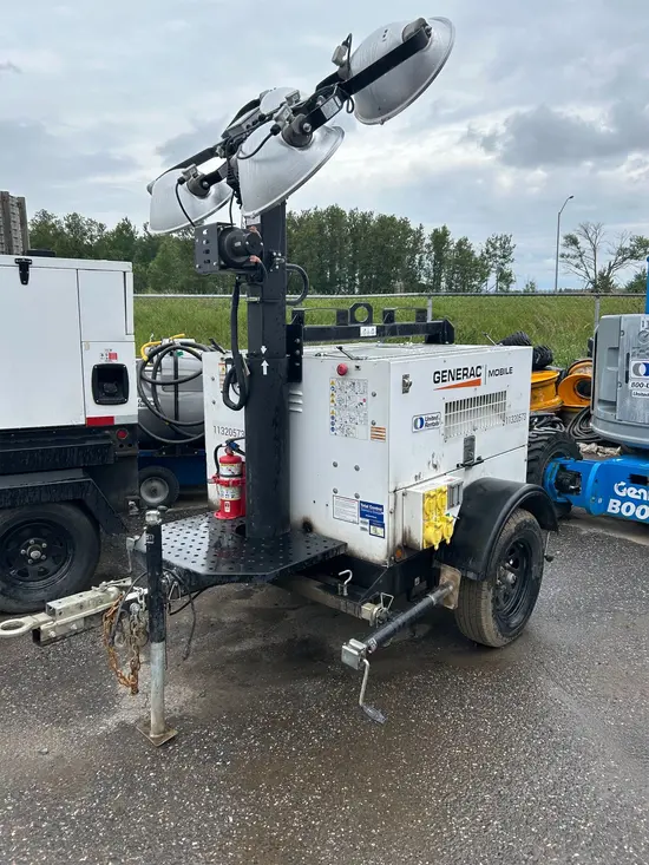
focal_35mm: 26
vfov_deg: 67.3
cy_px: 432
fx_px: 650
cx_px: 324
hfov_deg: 53.1
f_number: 1.5
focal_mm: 5.7
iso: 50
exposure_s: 1/2695
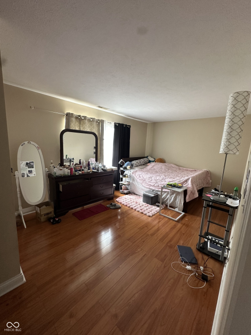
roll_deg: -3.1
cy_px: 168
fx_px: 135
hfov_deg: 85.7
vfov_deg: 102.1
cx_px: 126
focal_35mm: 14
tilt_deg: -9.0
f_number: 2.2
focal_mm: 2.22
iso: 200
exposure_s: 1/60
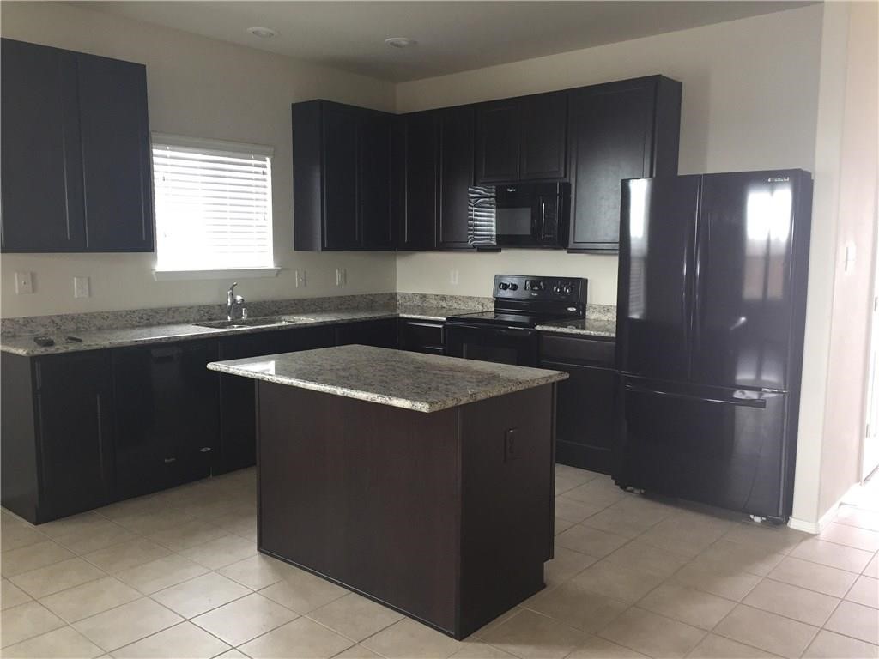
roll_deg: -1.2
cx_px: 440
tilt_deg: -7.1
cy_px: 330
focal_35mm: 29
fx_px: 736
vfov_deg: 48.2
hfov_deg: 61.7
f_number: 2.2
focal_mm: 4.15
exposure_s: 1/30
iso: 200
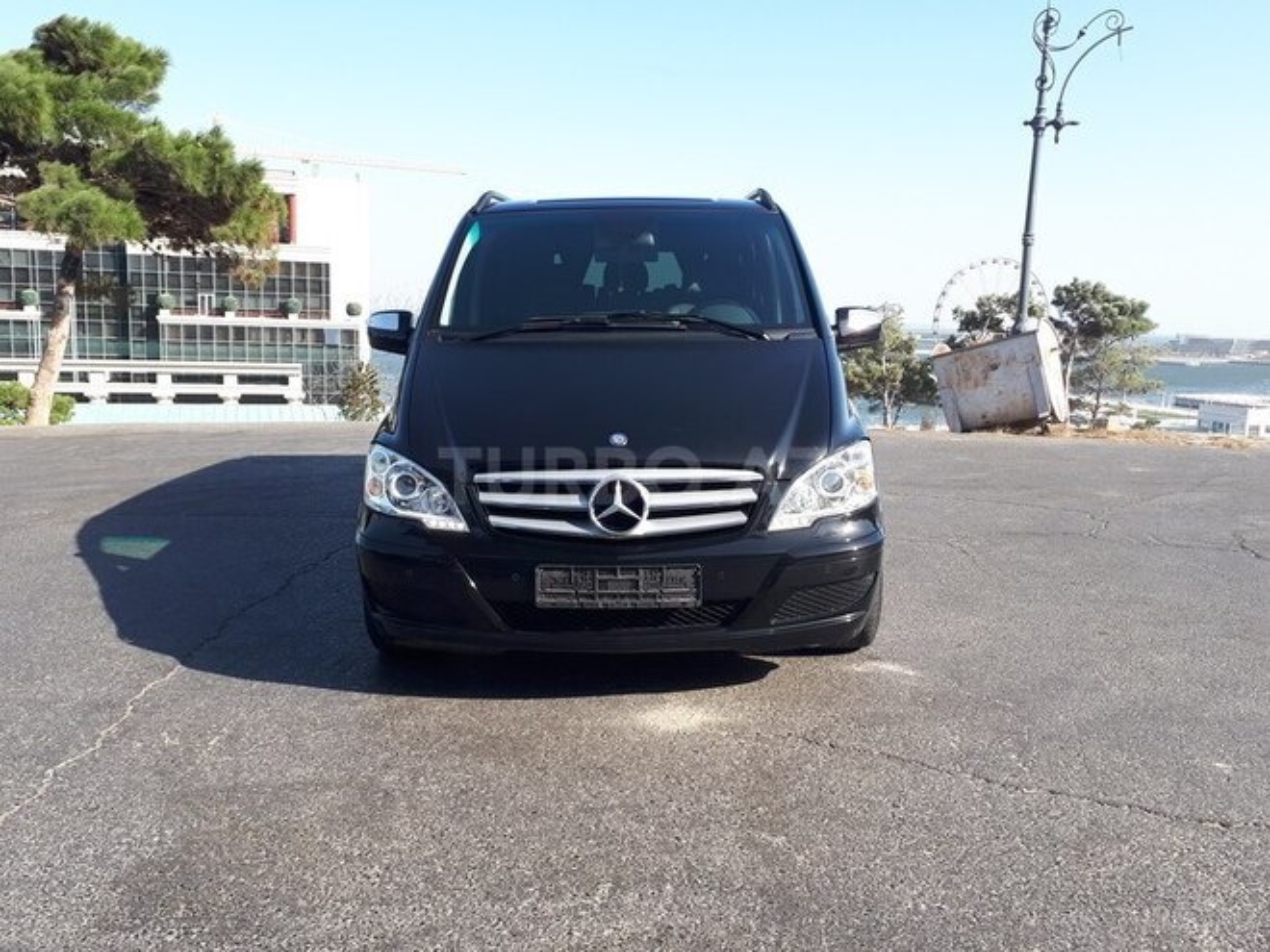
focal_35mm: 27
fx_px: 991
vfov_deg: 51.4
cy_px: 476
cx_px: 635
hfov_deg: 65.3
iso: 40
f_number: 1.9
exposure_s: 1/575
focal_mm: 3.6
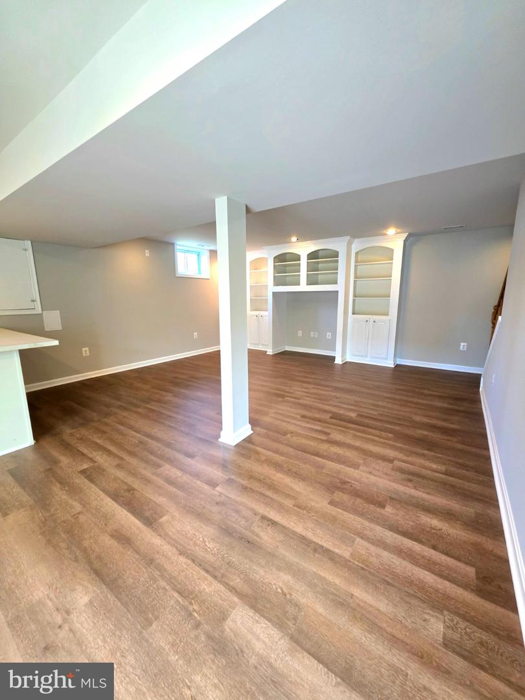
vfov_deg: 106.2
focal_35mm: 13
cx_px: 262
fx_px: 263
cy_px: 350
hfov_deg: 89.9
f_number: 1.9
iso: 200
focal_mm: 2.2
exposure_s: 1/60.2
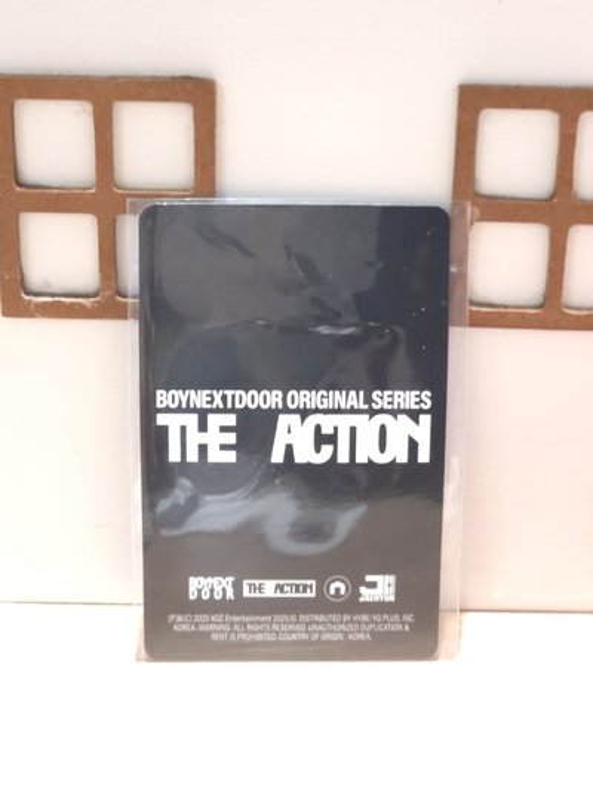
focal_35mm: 69
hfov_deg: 21.3
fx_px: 1575
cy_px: 395
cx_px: 296
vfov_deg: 28.2
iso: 640
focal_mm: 7
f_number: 2.4
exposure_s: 1/30
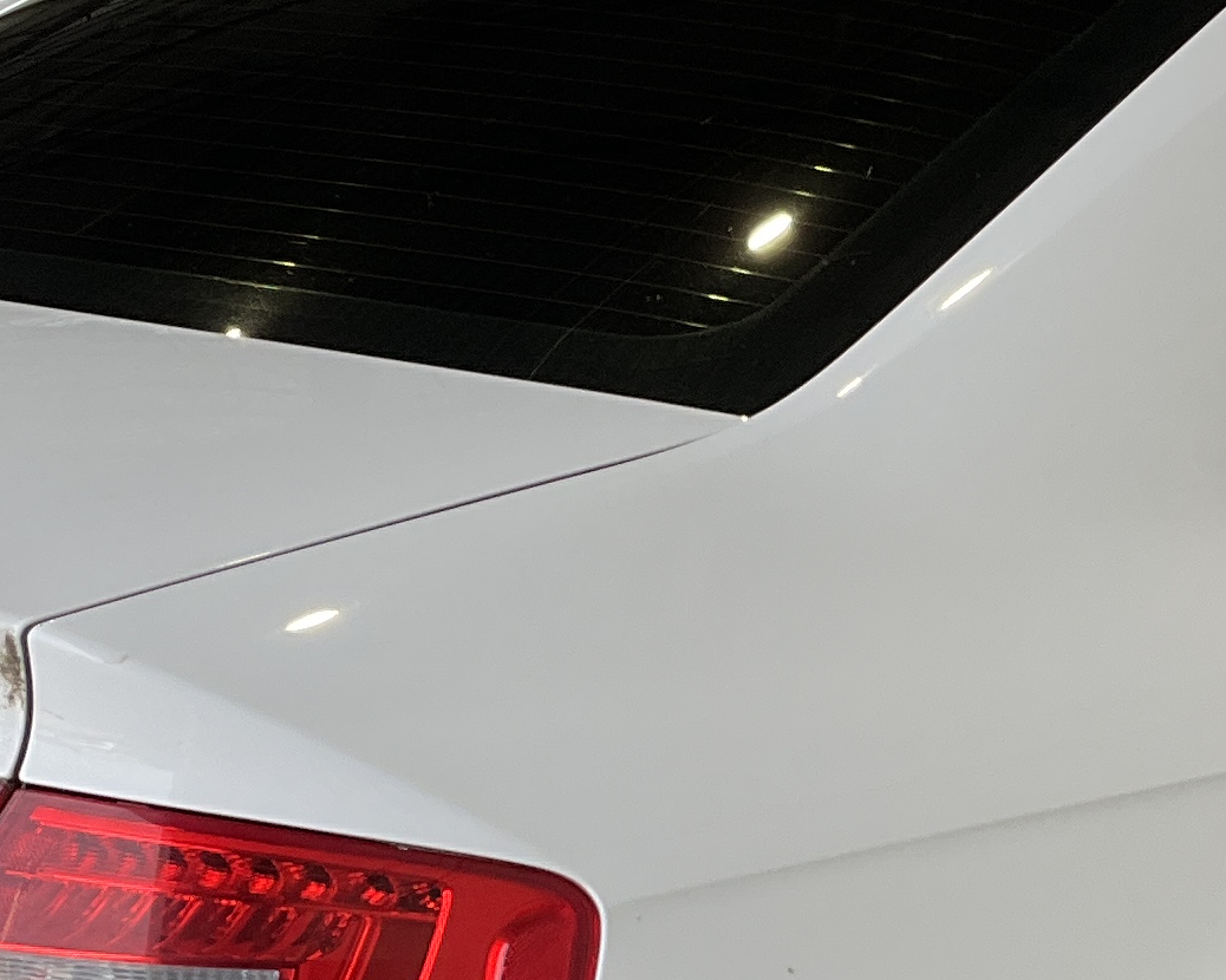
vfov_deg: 13.9
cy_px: 823
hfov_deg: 17.3
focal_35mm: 110
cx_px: 987
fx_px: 3991
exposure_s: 1/166
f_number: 1.8
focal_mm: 3
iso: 20
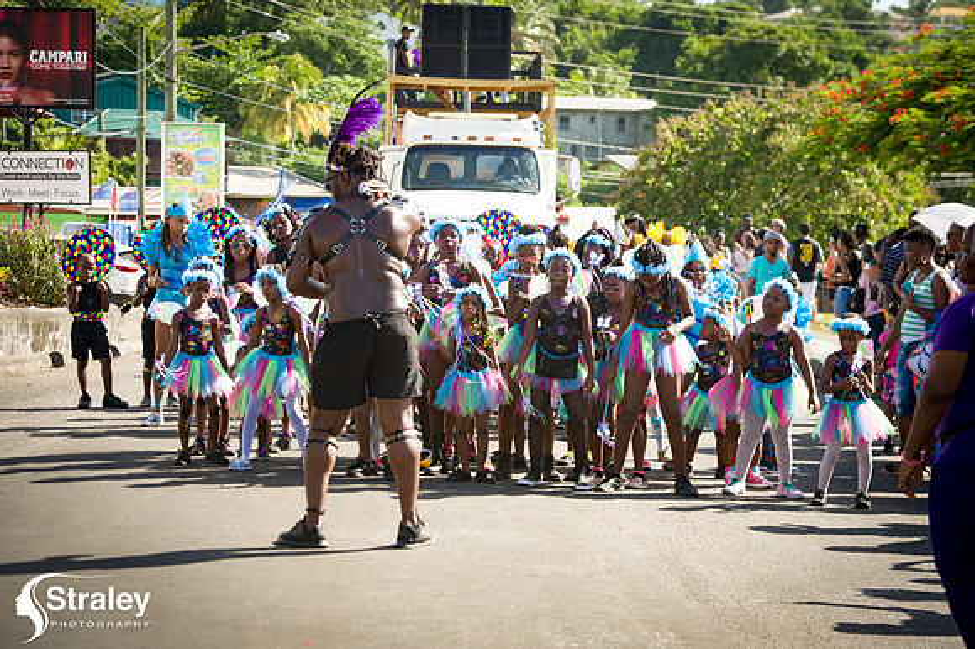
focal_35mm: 98
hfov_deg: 20.8
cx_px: 488
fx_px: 2653
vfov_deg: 13.9
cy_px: 324
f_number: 6.3
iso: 100
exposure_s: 1/200
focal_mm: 98
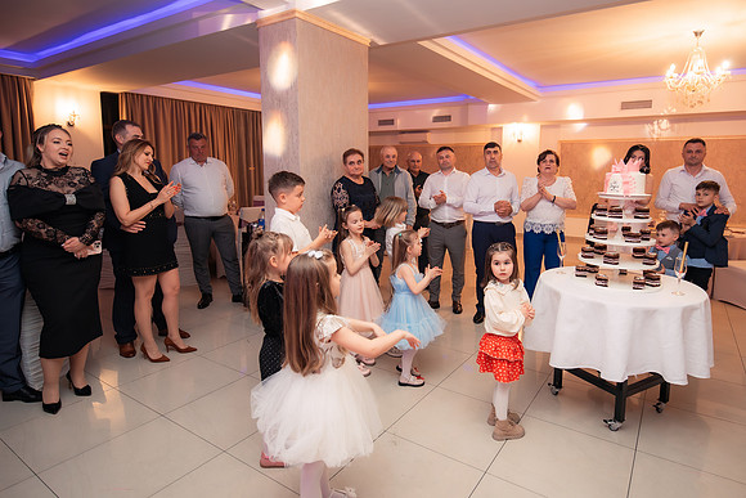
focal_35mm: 21
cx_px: 405
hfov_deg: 82.1
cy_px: 228
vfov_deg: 60.4
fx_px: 427
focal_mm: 19
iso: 1600
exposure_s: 1/200
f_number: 2.8
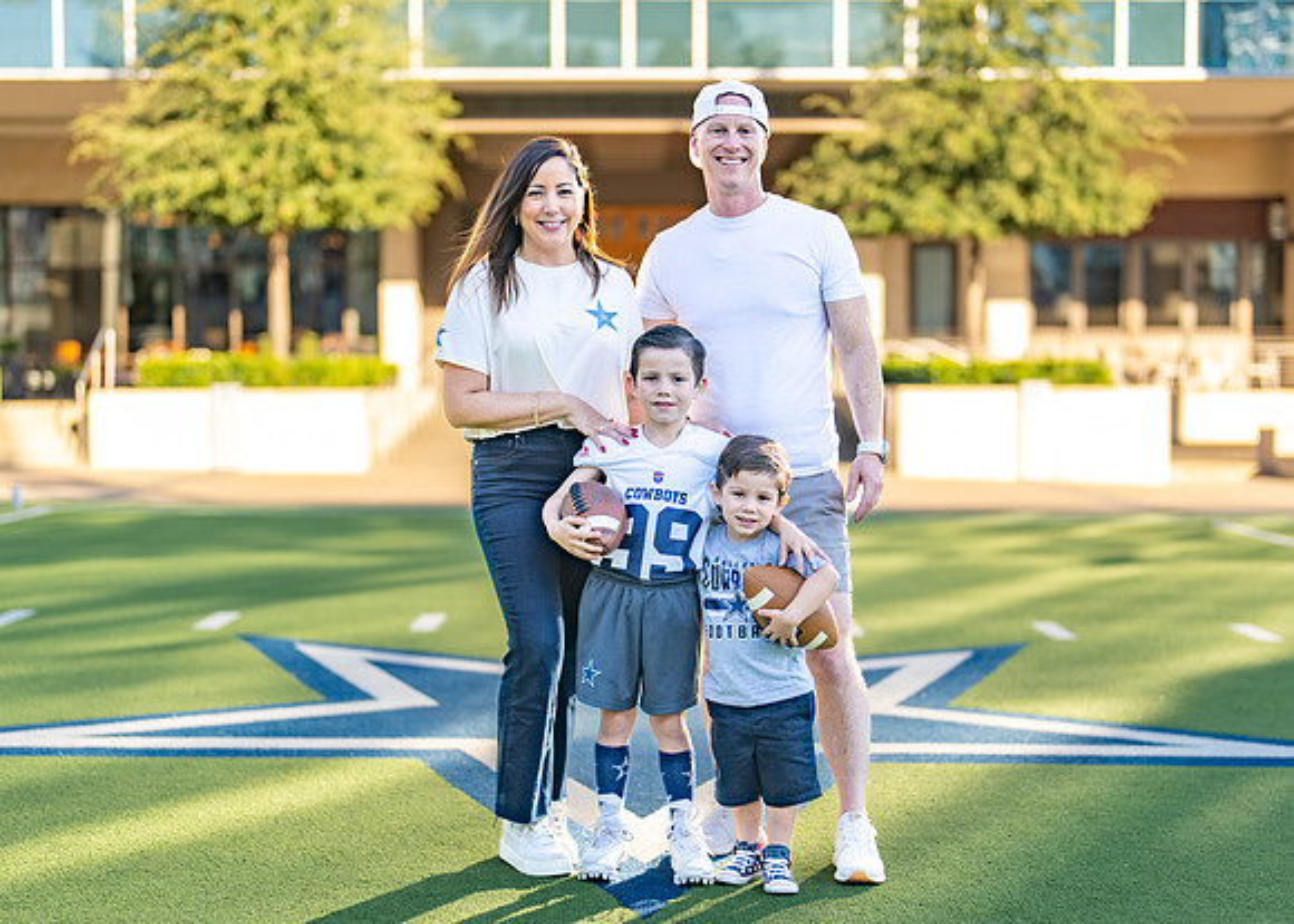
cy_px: 520
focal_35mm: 65
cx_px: 691
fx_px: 2383
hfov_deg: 30.4
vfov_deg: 21.9
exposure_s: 1/2500
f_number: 1.2
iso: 100
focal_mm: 50
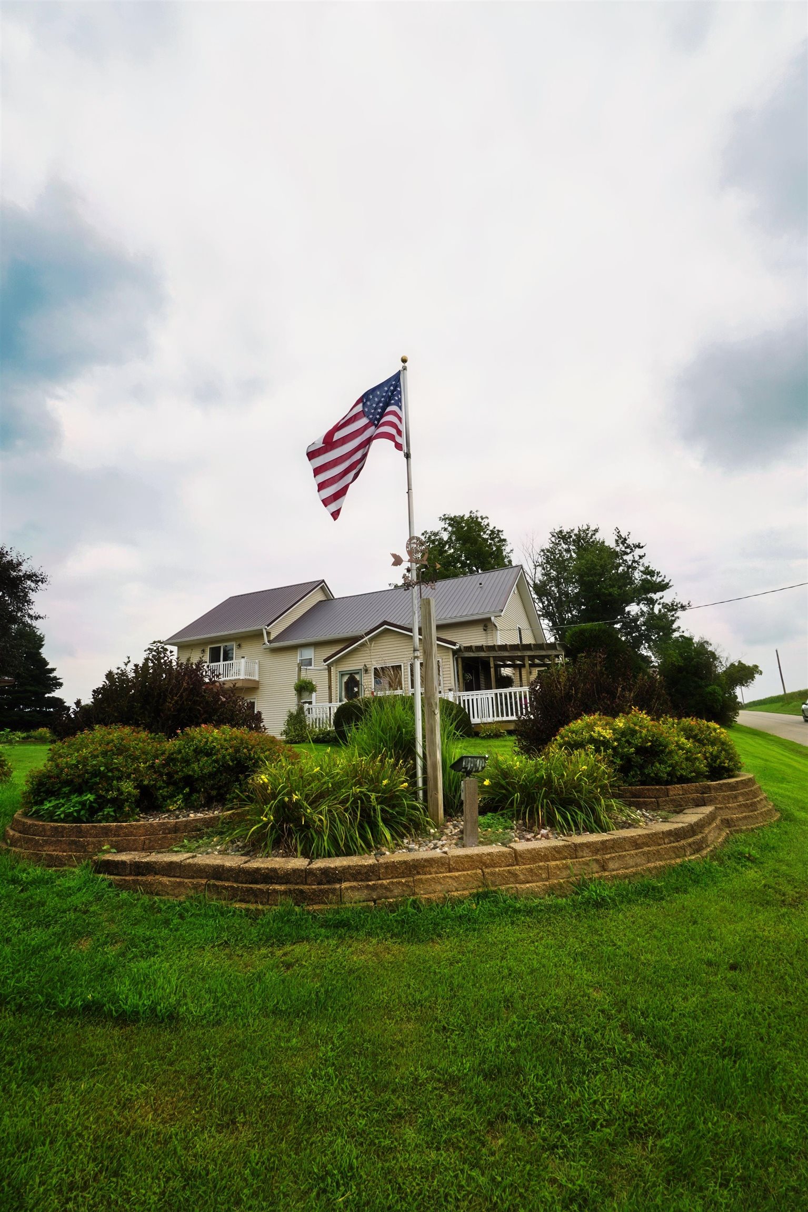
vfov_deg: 100.4
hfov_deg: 77.3
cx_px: 404
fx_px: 505
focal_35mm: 15
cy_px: 606
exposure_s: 1/100
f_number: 10
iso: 100
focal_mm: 10
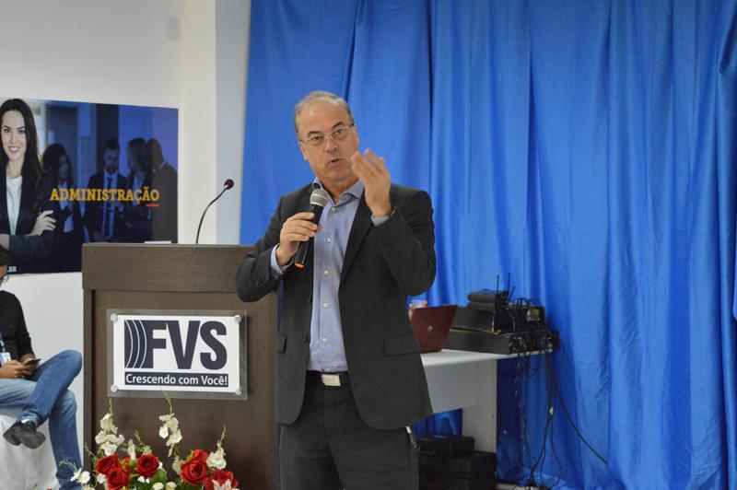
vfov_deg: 16.5
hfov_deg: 24.6
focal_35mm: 82
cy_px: 245
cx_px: 368
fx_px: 1688
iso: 5000
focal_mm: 55
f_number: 7.1
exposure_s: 1/100
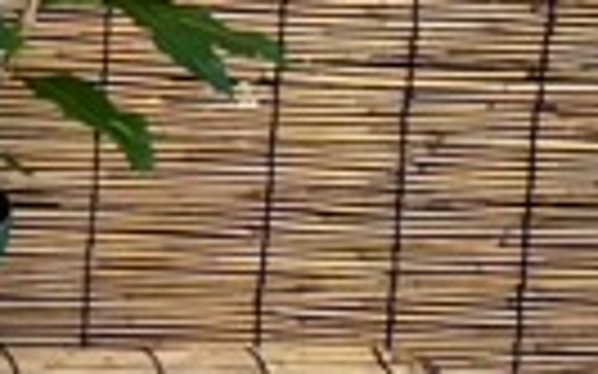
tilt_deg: -13.3
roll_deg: +0.1
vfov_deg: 8.9
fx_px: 2362
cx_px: -674
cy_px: -45
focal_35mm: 145
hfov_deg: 12.4
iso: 125
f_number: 1.6
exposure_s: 1/121
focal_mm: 5.96
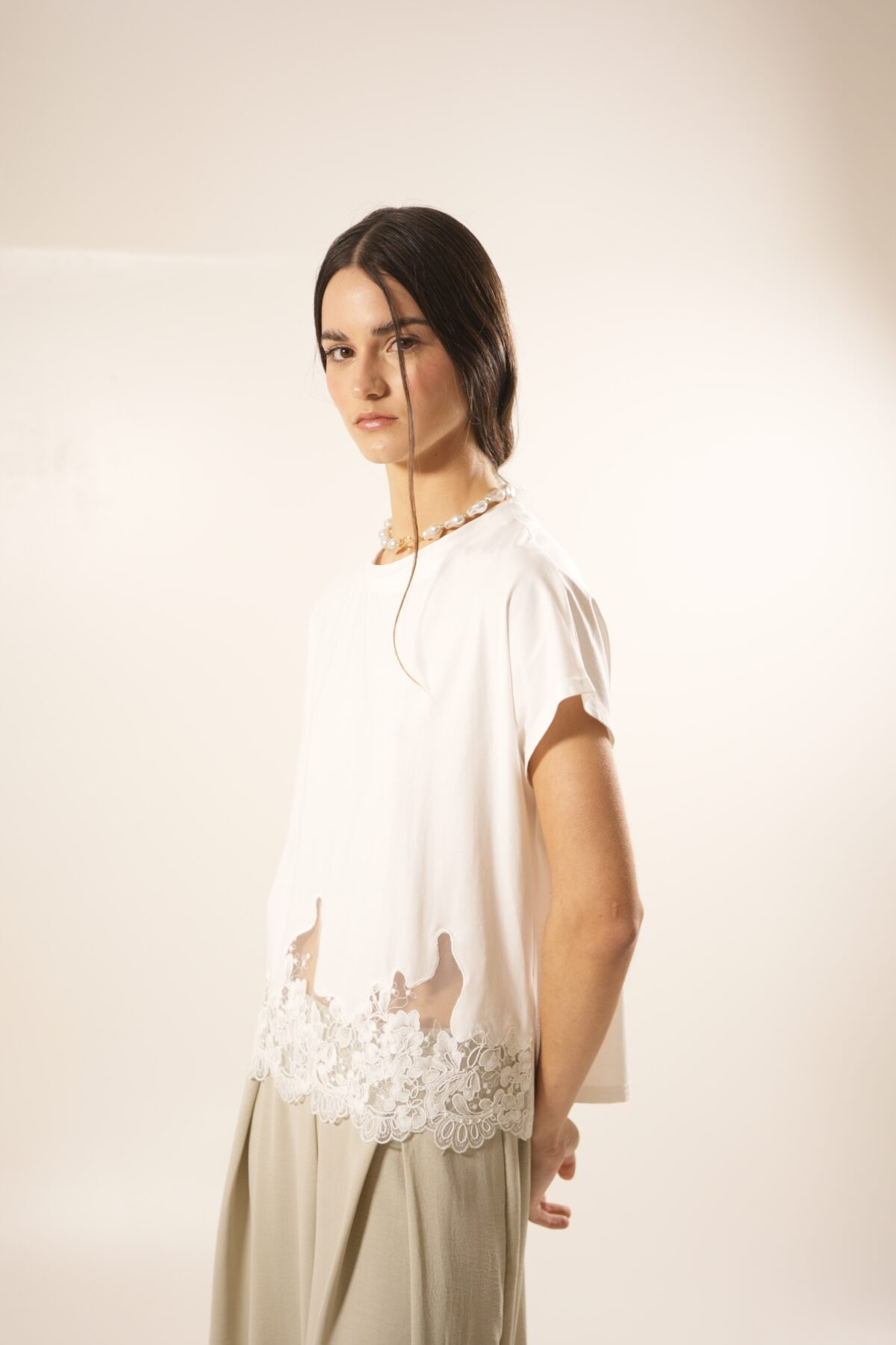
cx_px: 448
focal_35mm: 50
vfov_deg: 39.6
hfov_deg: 27.0
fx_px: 1867
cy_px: 672
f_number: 2.8
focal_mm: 50
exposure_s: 1/50
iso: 400
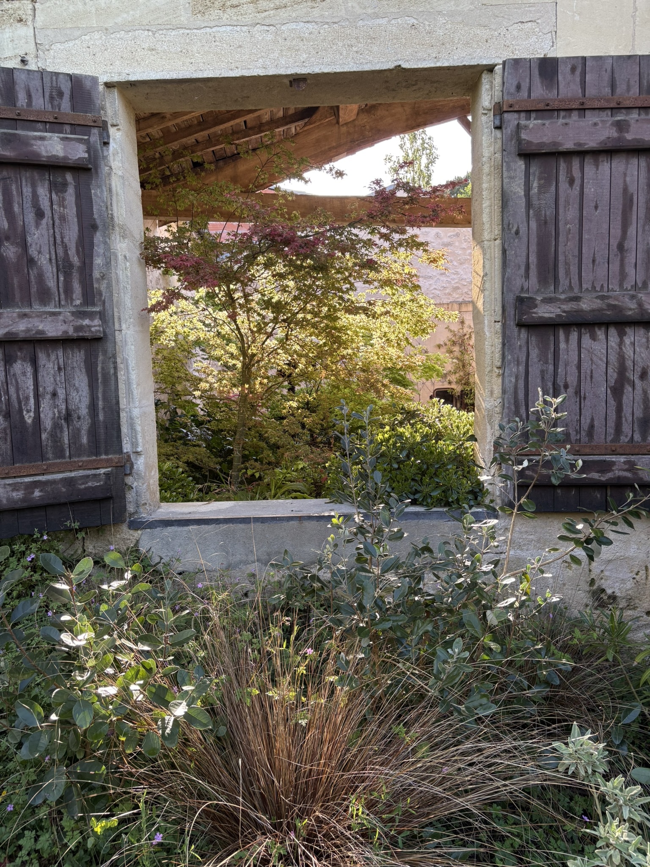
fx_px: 651
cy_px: 434
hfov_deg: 53.1
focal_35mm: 26
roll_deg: +1.7
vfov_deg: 67.3
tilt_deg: -5.1
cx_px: 325
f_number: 1.6
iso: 64
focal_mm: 5.96
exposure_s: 1/299
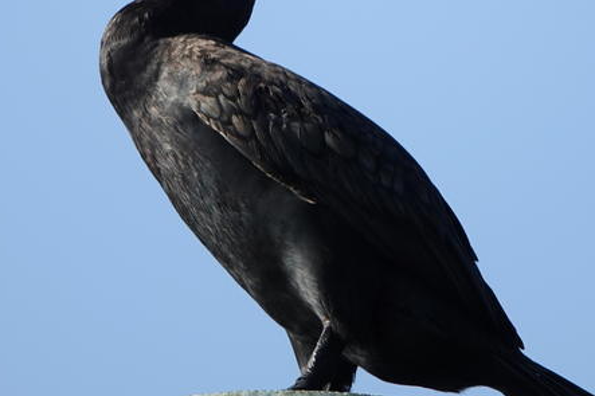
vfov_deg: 0.9
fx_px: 26202
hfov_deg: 1.3
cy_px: -47
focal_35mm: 1586
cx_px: 363
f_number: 4
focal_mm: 220
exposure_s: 1/400
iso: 64
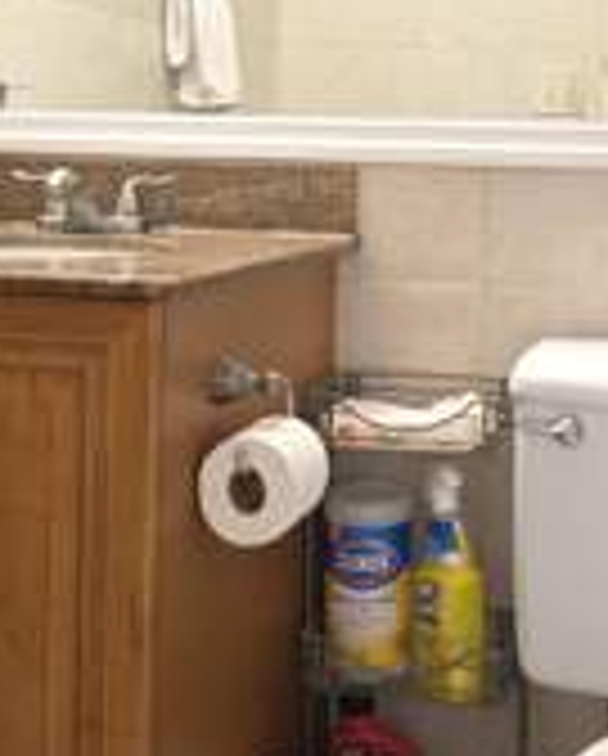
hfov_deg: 23.8
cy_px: 178
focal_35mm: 64
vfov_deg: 29.0
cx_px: 396
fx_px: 1436
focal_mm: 6.3
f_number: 1.7
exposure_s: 1/30
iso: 400
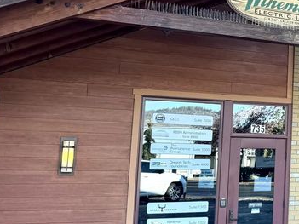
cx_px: 400
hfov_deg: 24.0
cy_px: 85
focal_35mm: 70
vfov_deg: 21.0
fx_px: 604
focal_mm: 6.76
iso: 80
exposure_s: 1/358
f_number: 1.78
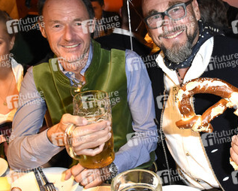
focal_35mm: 44
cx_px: 156
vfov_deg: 34.1
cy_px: 81
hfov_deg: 41.5
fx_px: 310
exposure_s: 1/60
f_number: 6.3
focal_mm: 22
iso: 5000
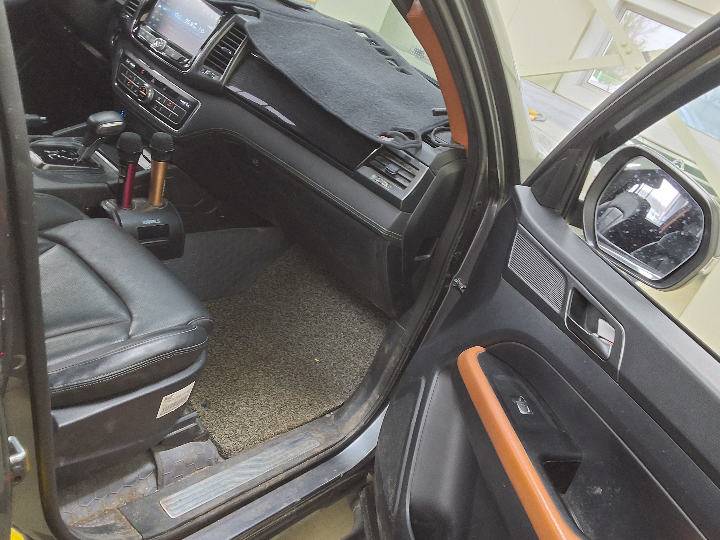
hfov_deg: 56.8
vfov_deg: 44.2
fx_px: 666
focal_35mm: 32
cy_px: 276
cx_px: 366
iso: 160
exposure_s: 1/30
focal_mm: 2.91
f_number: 1.9
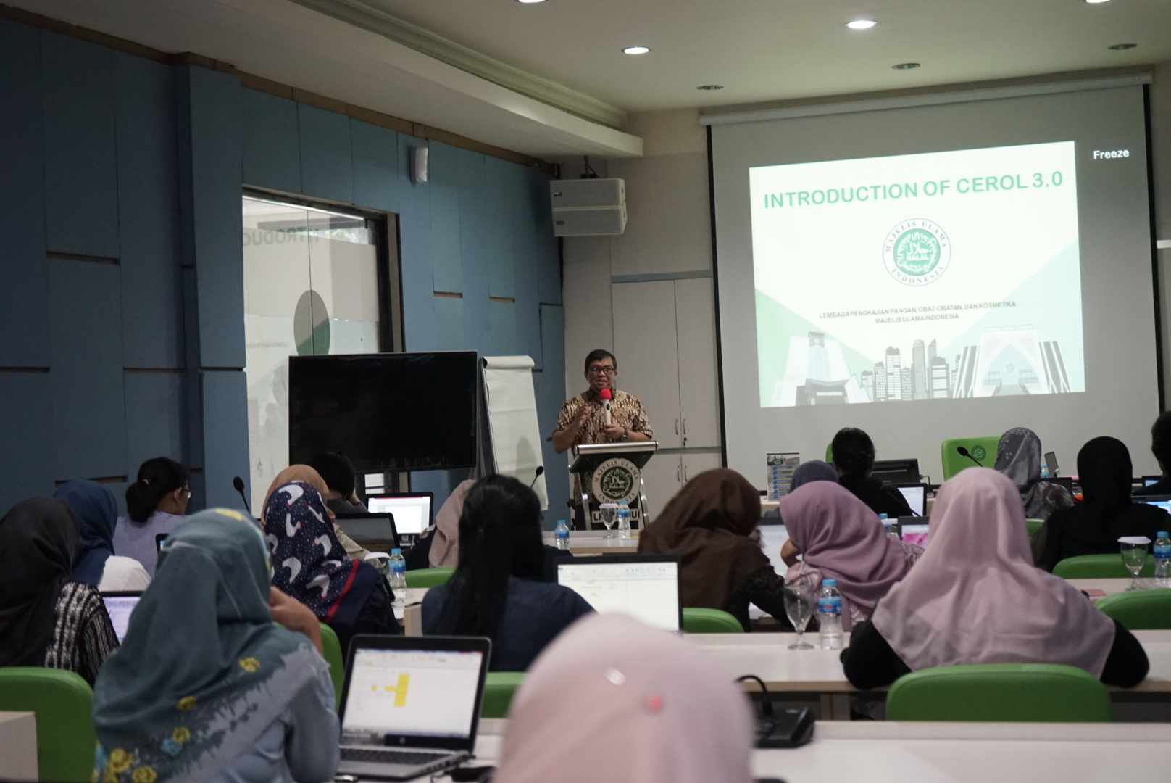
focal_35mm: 57
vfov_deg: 23.8
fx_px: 1855
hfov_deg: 35.0
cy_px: 392
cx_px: 586
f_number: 5
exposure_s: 1/50
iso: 3200
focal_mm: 57
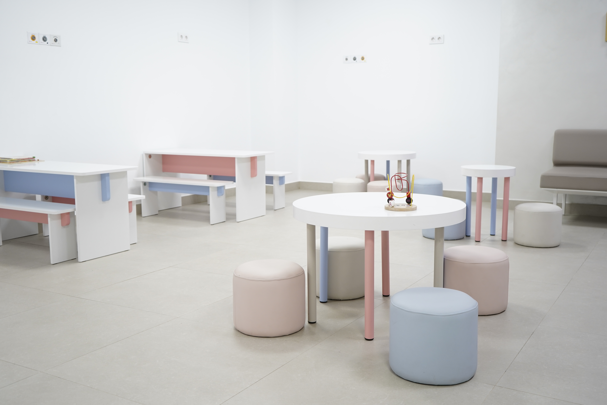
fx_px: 607
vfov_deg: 36.9
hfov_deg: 53.1
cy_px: 202
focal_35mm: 36
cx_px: 304
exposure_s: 1/50
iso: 1000
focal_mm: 36
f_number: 4.5
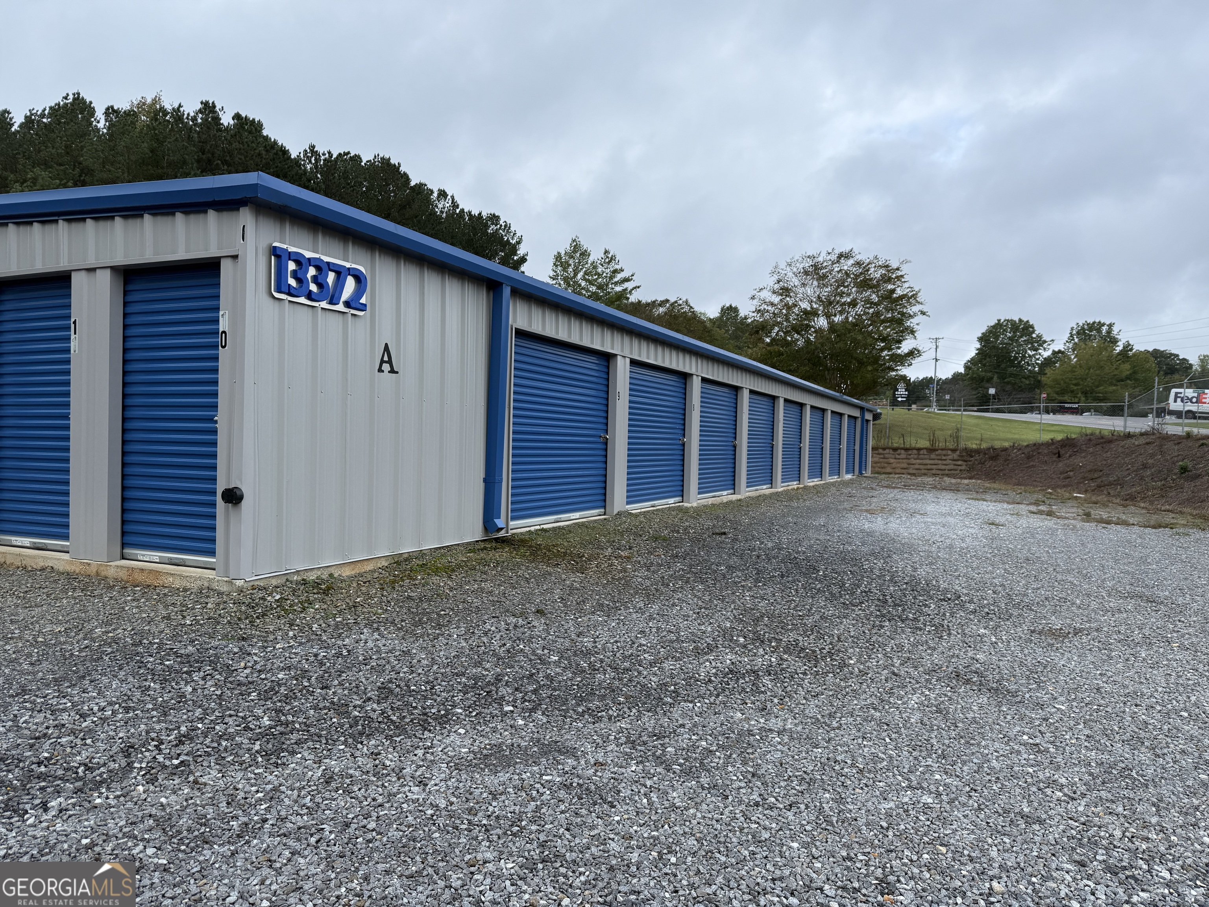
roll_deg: -1.5
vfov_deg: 56.8
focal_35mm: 24
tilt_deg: -0.6
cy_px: 454
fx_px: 838
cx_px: 604
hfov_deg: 71.6
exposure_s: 1/1727
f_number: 1.78
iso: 80
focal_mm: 6.76
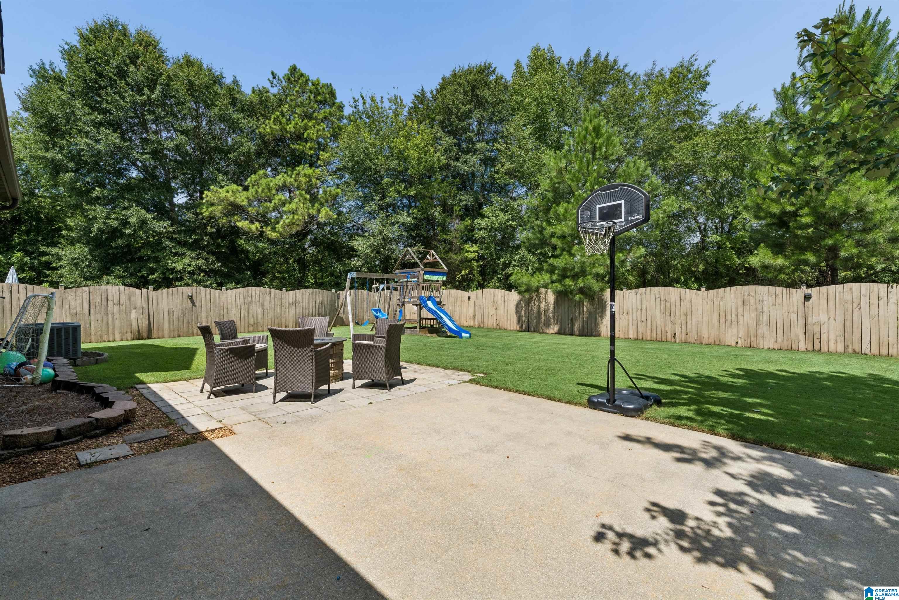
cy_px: 300
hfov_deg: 96.7
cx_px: 450
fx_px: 400
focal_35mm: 16
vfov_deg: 73.7
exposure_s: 1/500
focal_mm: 16
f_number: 13
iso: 400
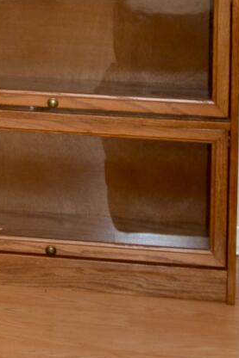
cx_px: -259
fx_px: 1535
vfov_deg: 12.4
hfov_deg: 8.4
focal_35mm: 154
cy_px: -244
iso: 1000
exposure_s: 1/60
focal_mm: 32
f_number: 4.5
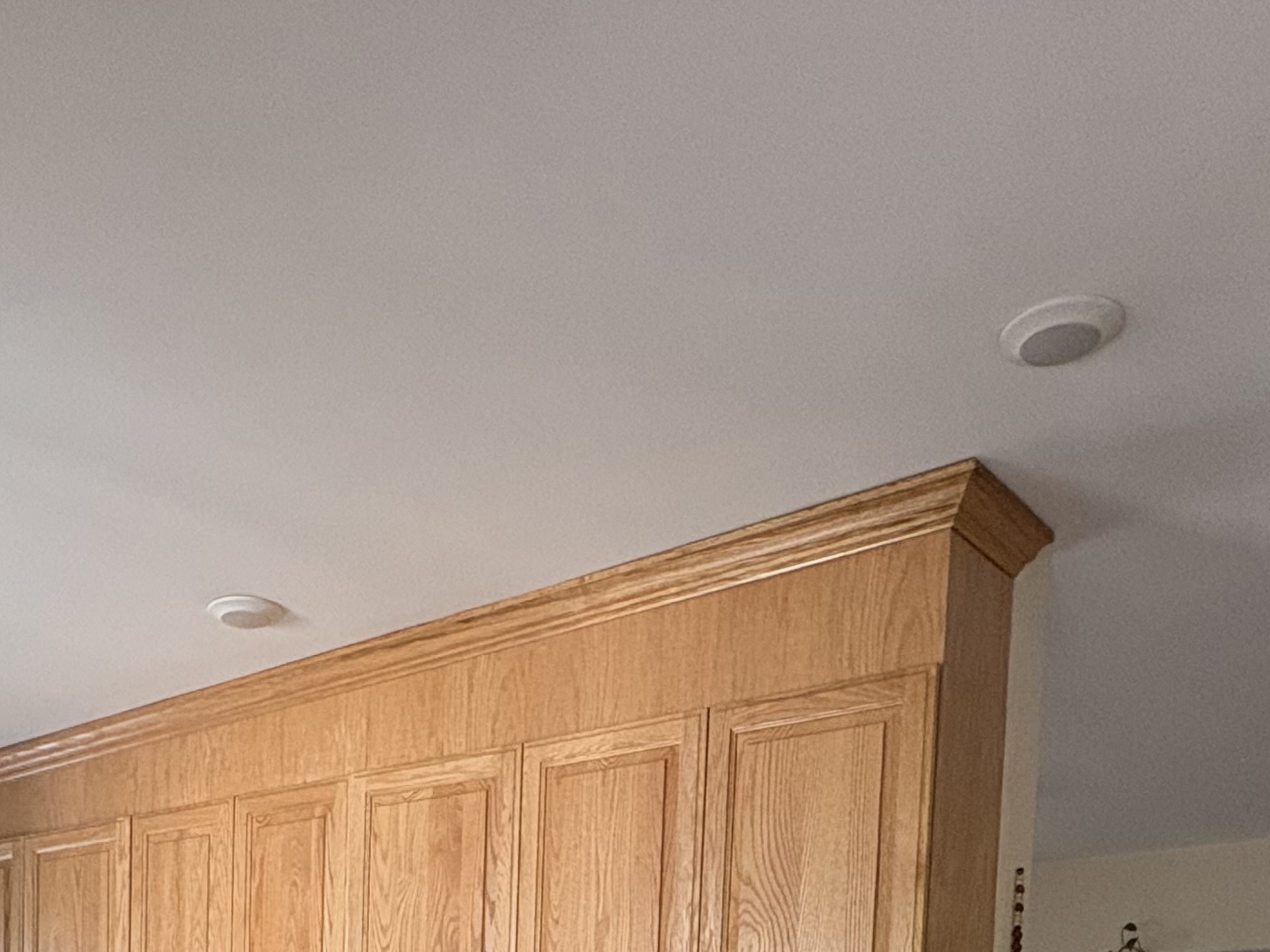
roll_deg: -1.5
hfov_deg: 46.0
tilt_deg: -4.9
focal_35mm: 40
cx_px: 419
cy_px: 1253
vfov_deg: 28.9
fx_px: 1467
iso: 400
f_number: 2.2
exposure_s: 1/60
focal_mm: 2.22
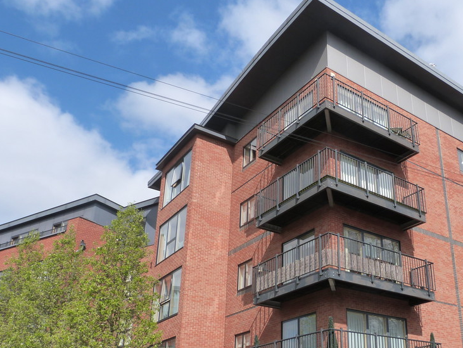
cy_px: 236
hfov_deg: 51.3
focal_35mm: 35
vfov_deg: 40.2
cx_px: 320
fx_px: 468
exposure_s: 1/400
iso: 160
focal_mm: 4.5
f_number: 5.6
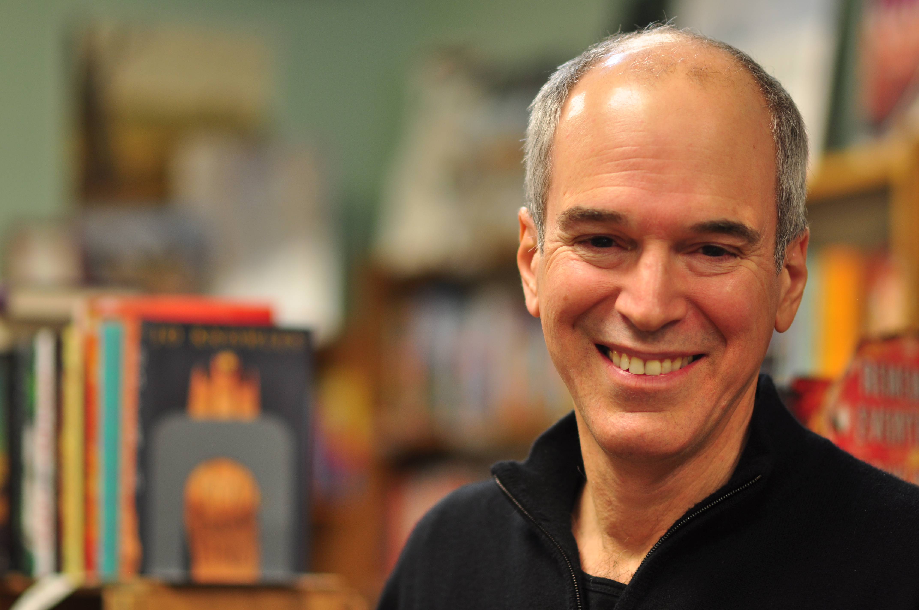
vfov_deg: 10.7
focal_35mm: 128
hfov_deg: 16.1
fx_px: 3251
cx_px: 460
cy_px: 305
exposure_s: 1/80
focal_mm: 85
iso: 200
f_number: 1.8
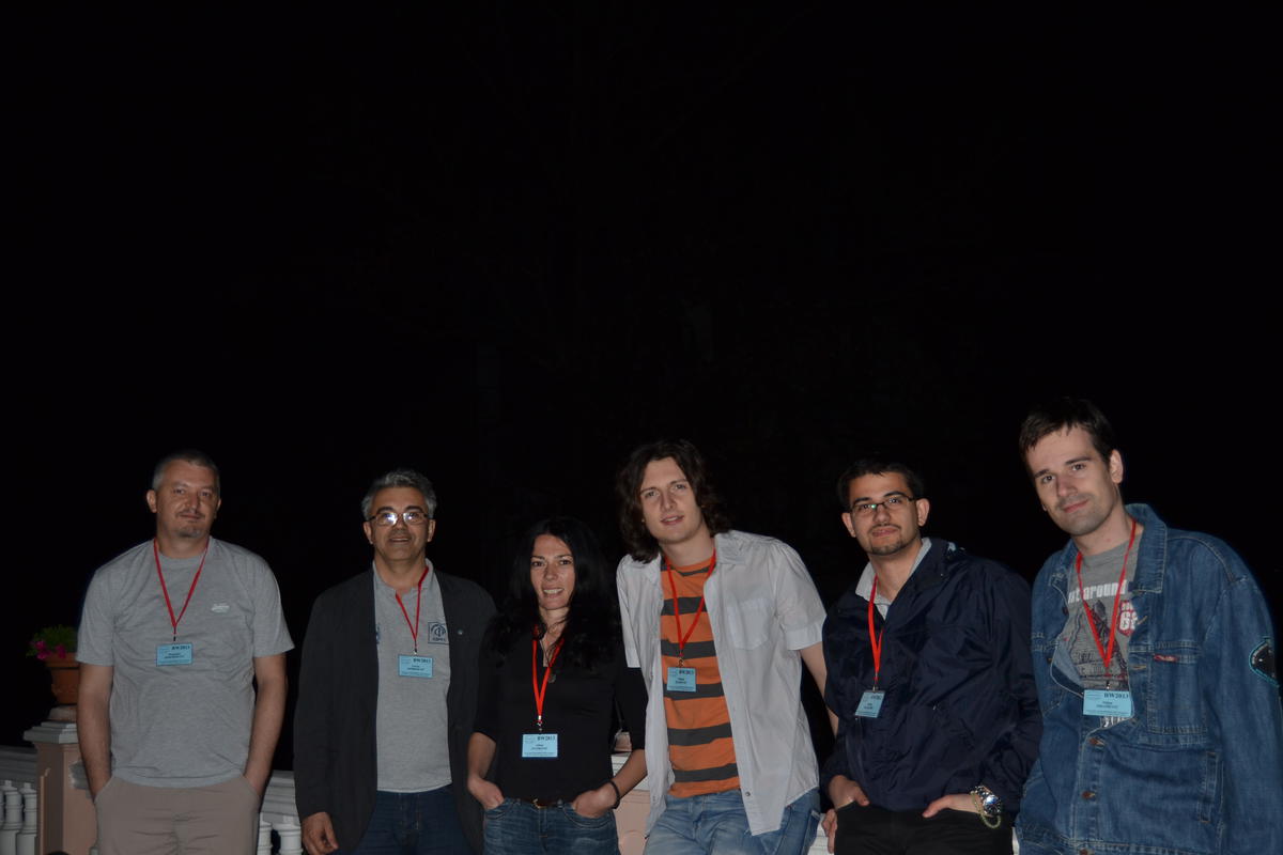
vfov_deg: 29.9
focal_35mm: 45
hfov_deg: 43.6
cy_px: 428
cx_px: 642
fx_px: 1604
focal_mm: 30
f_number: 4.2
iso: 100
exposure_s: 1/100
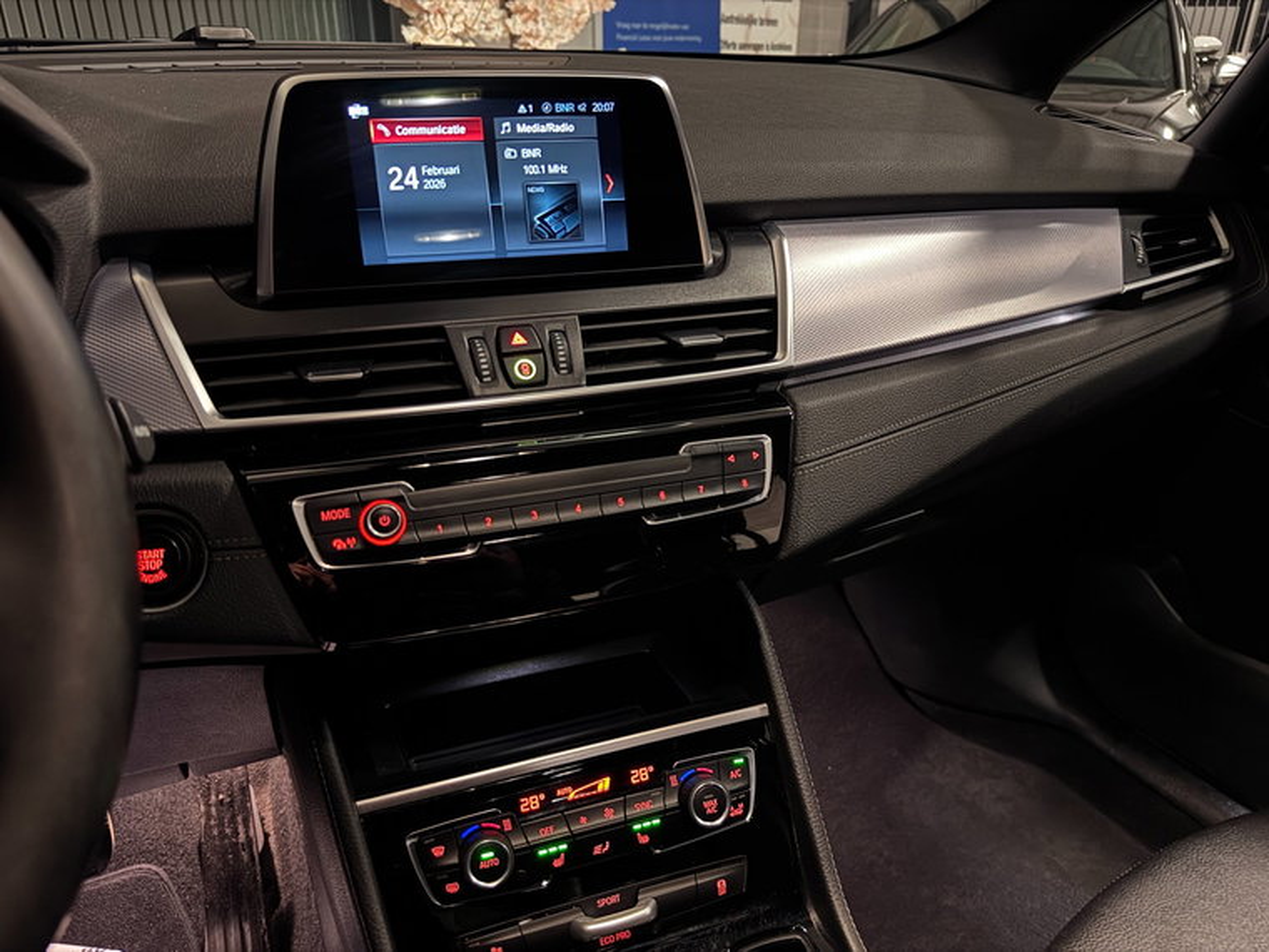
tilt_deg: -24.7
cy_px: 476
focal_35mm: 24
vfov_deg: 56.8
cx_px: 634
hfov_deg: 71.6
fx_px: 880
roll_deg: -0.2
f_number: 1.78
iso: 3200
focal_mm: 6.76
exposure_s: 1/16
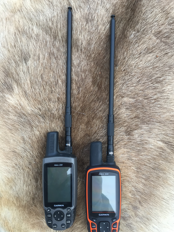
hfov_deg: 46.8
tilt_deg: -75.1
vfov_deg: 60.0
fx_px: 201
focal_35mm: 30
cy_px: 120
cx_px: 89
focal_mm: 4.15
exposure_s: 1/40
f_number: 2.2
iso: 32
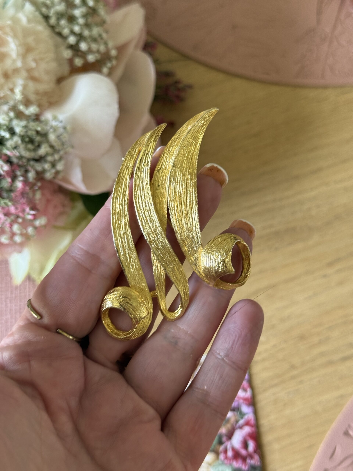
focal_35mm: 48
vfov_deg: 39.7
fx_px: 653
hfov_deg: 30.3
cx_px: 176
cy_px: 236
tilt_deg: -67.7
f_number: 1.78
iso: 100
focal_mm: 6.76
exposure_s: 1/67
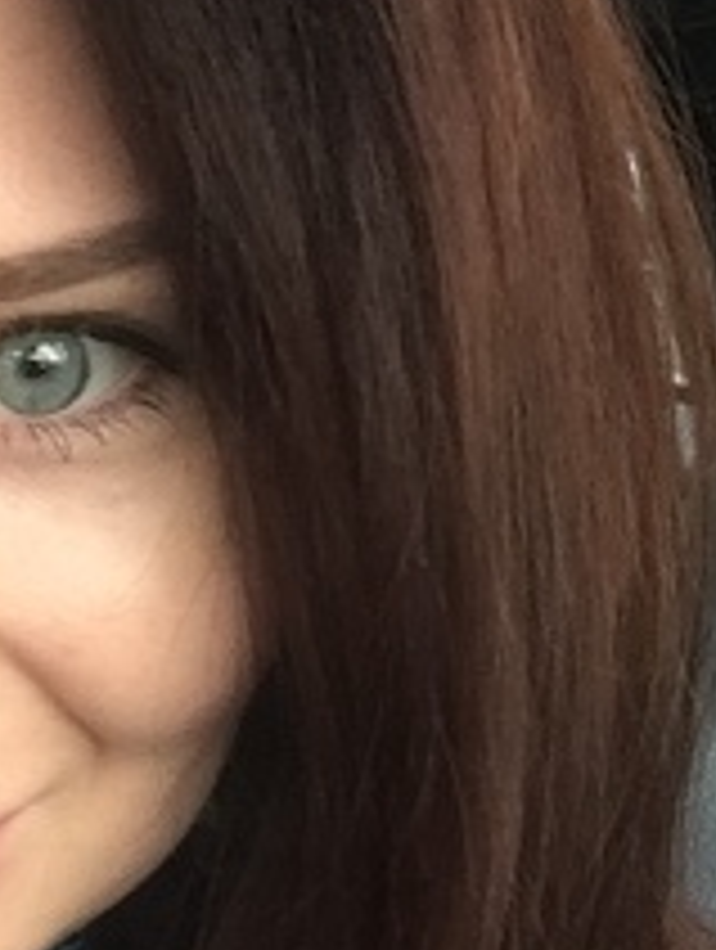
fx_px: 2420
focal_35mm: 88
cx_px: -108
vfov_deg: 21.7
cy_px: 851
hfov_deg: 16.3
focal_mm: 2.65
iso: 64
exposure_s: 1/33
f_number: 2.2
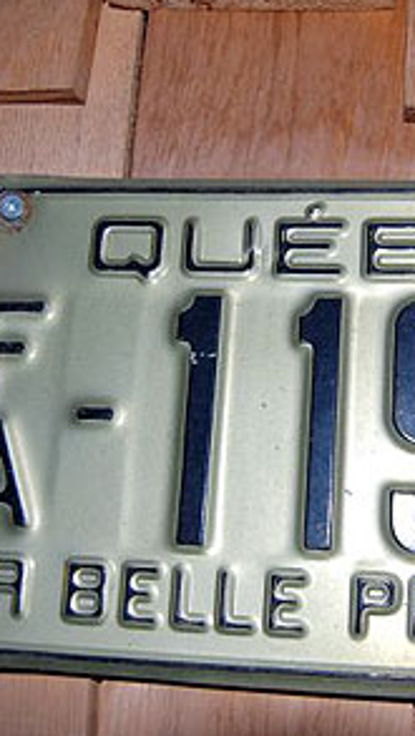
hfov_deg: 25.8
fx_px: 895
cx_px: 312
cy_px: 364
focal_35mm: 46
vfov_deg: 44.7
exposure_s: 1
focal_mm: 19
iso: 220
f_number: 3.5
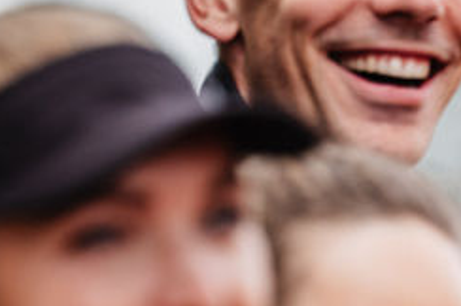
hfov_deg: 2.8
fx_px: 9540
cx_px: 599
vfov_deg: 1.8
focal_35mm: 746
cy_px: 554
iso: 250
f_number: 2
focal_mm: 142
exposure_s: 1/2500
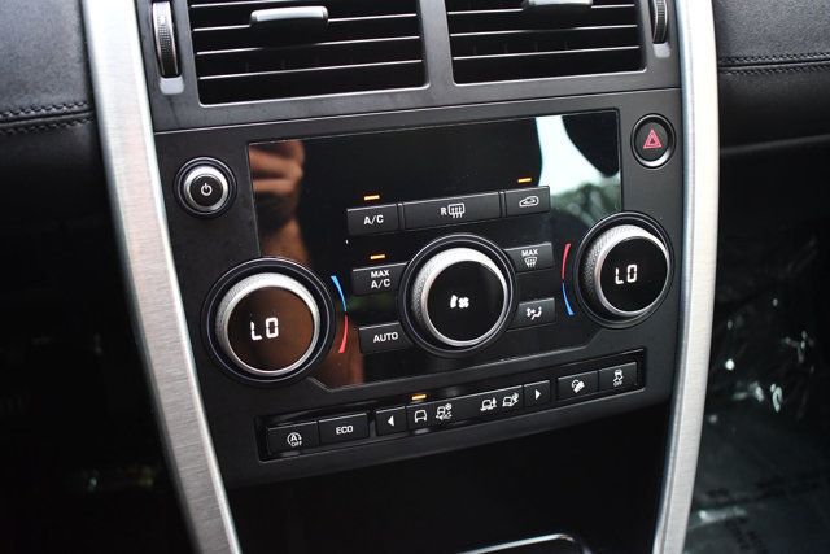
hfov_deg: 53.1
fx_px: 830
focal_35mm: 36
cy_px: 277
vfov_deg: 36.9
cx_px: 415
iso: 3200
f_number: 4
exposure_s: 1/80
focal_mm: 24
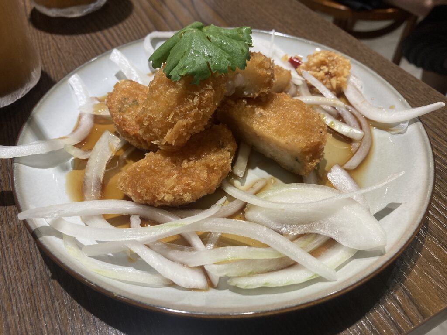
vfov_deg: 49.7
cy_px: 168
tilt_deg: -45.5
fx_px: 362
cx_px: 224
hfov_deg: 63.4
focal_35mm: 28
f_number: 1.8
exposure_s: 1/63
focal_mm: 3.99
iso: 80
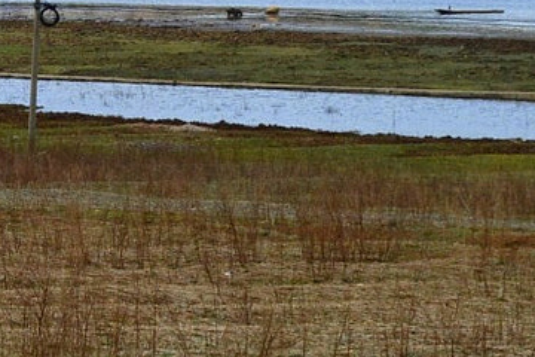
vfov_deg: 3.8
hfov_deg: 5.5
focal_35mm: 366
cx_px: -435
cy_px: 15
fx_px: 5442
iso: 400
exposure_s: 1/400
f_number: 11
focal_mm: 55
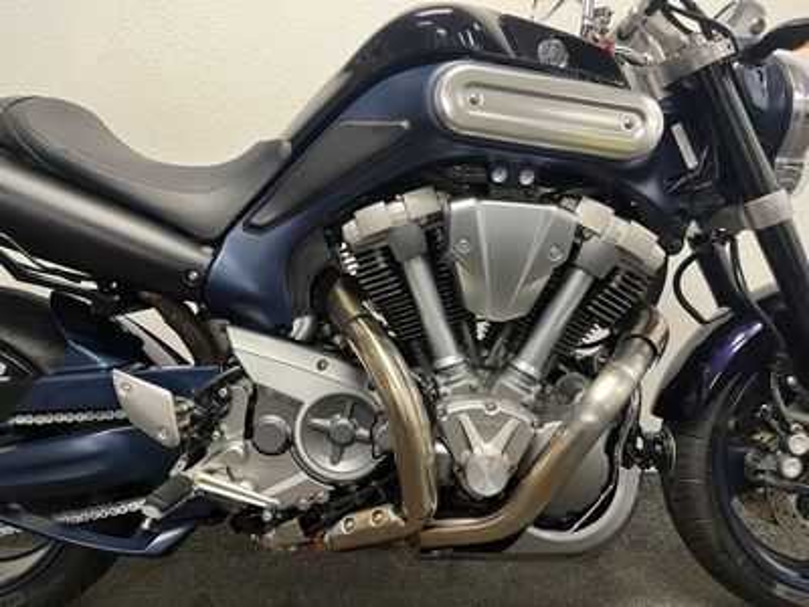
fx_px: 608
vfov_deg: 53.1
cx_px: 404
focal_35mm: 26
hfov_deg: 67.3
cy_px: 304
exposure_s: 1/50
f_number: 1.6
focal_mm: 5.1
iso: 250
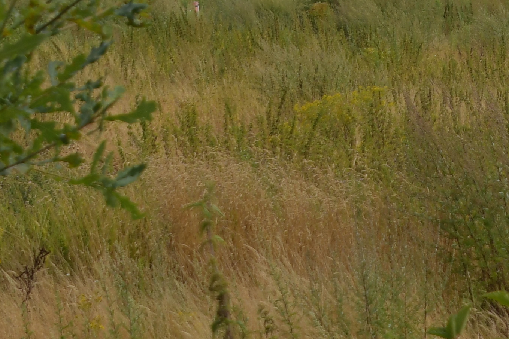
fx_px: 3435
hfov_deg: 8.4
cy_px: -151
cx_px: 661
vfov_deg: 5.6
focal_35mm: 243
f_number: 8
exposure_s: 1/640
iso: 160
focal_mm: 40
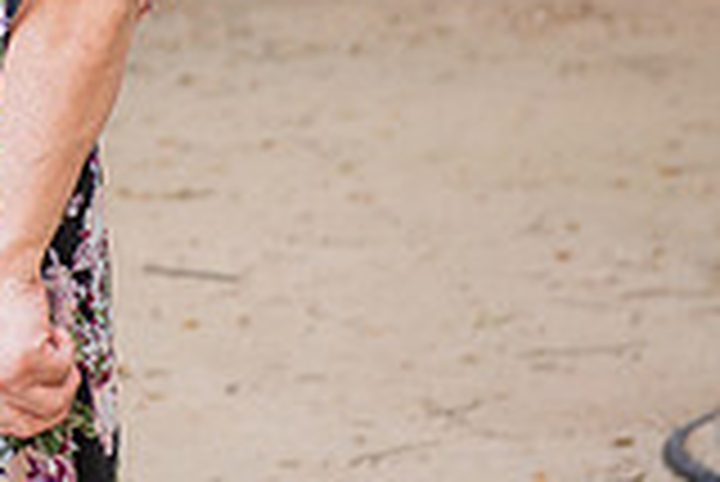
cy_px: -304
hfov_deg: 8.8
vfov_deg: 6.0
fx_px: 4504
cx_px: -526
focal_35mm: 225
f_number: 4.5
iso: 640
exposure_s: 1/200
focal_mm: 62
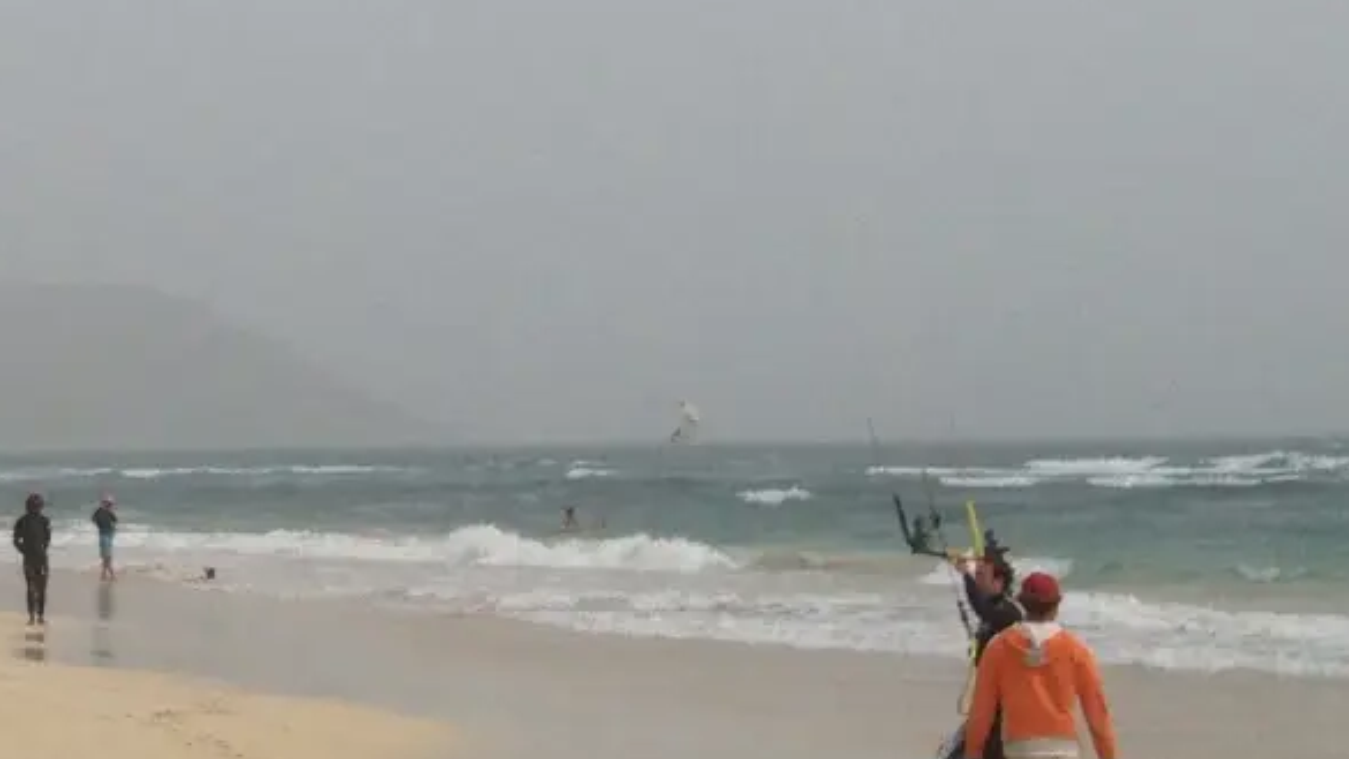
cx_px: -376
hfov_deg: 15.8
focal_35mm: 129
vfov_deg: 9.2
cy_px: -380
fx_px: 4614
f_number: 2.4
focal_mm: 4.3
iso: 50
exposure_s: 1/3460
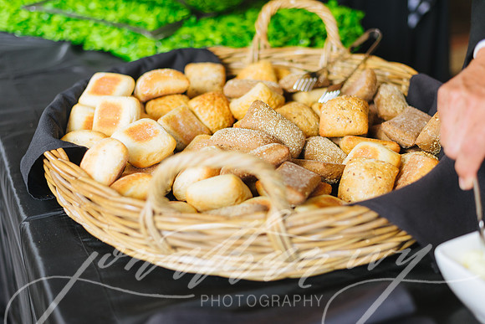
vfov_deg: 27.0
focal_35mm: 50
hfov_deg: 39.6
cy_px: 162
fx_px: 674
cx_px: 242
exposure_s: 1/200
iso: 800
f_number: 2.2
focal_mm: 50
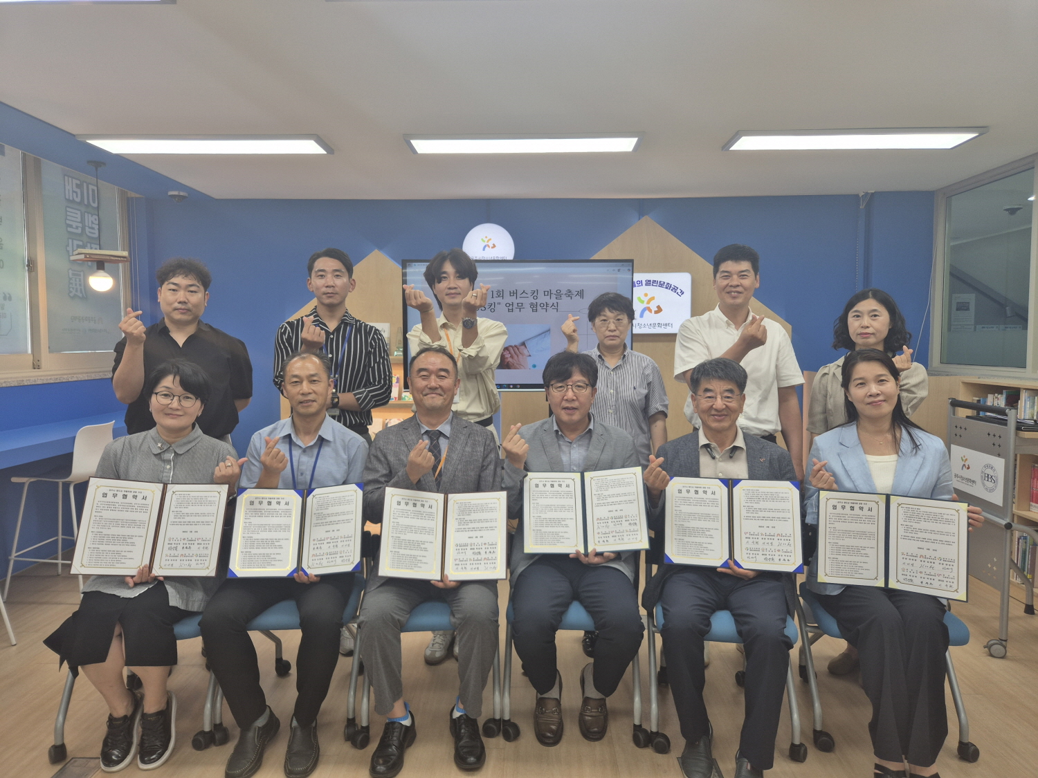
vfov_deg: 58.9
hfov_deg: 73.9
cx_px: 519
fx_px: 690
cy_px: 389
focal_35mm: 23
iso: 32
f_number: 1.8
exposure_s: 1/120
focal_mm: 5.4
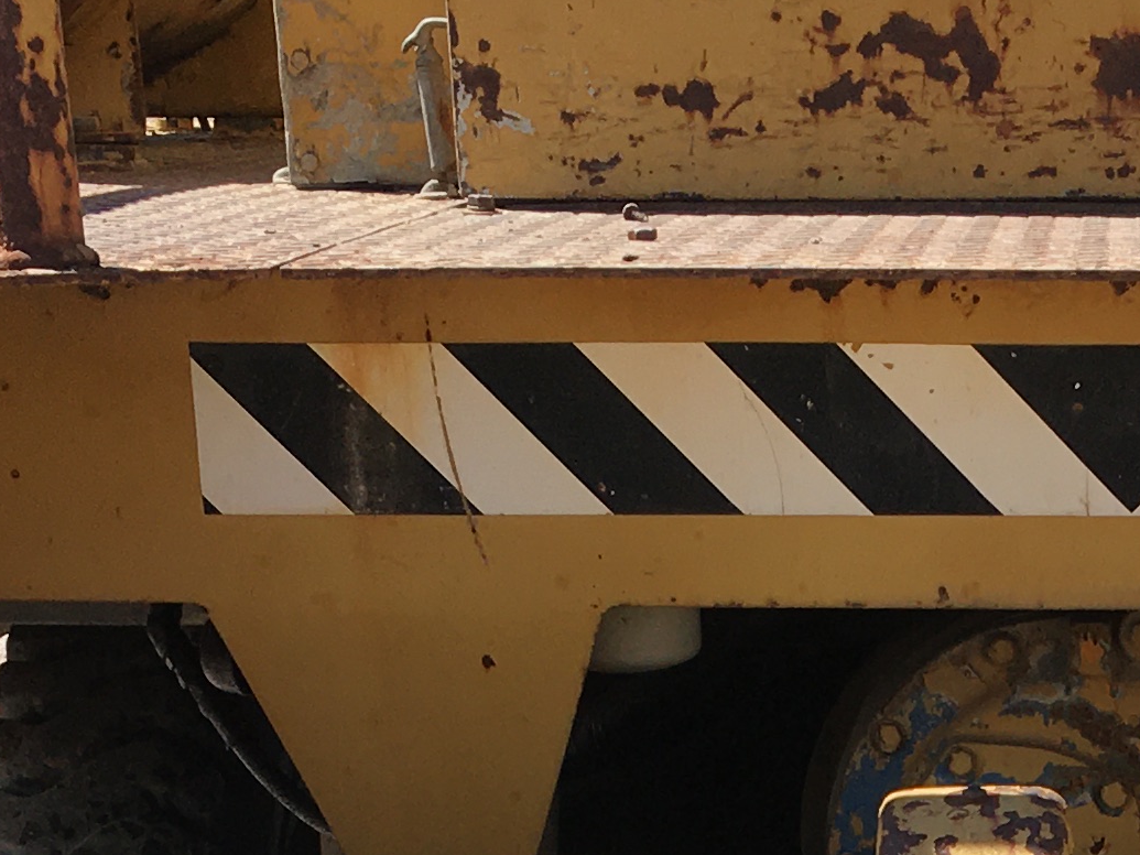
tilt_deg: -22.9
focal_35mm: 113
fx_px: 3721
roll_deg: +0.3
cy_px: 1637
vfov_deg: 11.9
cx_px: 1064
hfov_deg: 17.1
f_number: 2.2
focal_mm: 4.15
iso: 25
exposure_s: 1/884
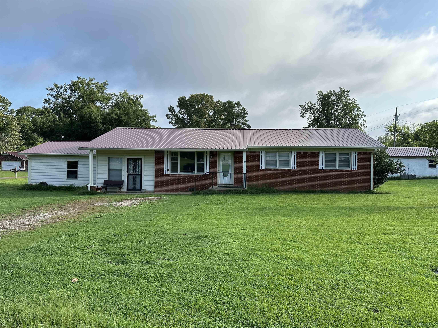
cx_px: 219
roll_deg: -0.2
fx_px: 304
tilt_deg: -0.9
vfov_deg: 56.8
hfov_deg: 71.6
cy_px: 164
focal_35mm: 24
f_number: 1.78
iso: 80
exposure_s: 1/3058
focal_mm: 6.86
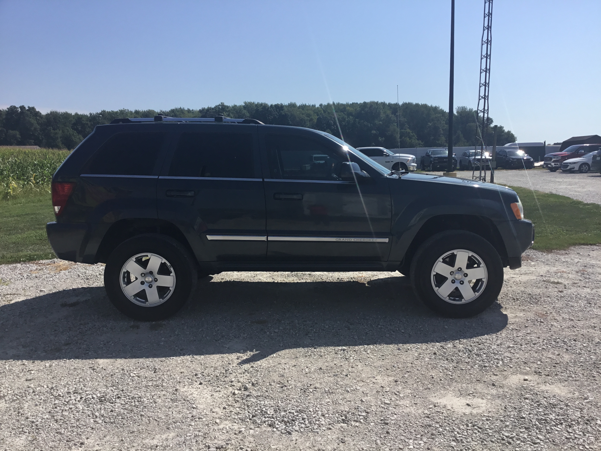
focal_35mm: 31
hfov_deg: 58.4
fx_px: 538
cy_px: 226
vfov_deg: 45.4
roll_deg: +1.9
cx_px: 300
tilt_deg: -6.3
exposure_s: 1/1852
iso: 25
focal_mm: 3.3
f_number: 2.4
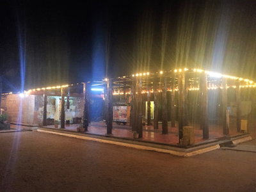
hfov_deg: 61.7
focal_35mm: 29
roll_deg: -1.6
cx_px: 128
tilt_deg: +2.5
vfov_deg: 48.2
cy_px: 96
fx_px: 214
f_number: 2.2
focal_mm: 4.15
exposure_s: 1/17
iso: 400
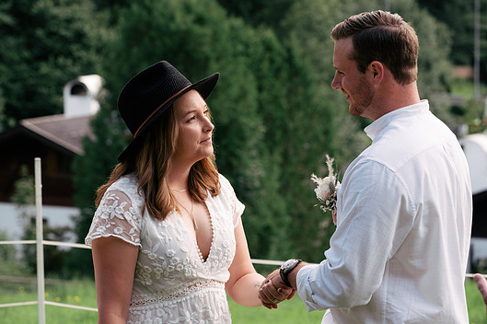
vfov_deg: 10.0
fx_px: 1852
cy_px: 152
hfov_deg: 15.0
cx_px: 243
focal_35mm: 137
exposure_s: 1/250
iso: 500
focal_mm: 125
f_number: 8
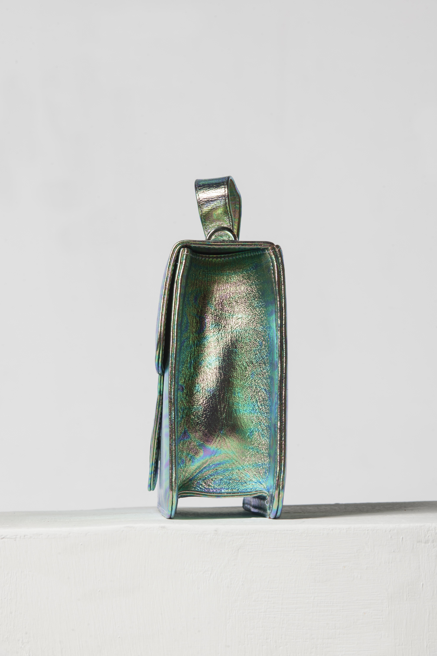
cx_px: 218
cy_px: 328
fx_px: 2731
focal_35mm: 150
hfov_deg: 9.1
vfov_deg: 13.7
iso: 100
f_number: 16
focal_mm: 150
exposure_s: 1/160
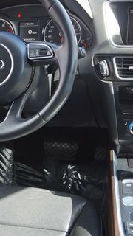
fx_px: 414
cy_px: 103
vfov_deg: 31.8
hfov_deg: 18.2
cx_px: 42
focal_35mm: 66
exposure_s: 1/60
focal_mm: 21
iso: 100
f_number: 4
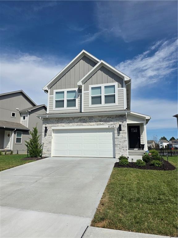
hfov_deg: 58.9
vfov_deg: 73.9
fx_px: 158
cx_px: 89
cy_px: 119
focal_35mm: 23
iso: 50
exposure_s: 1/7944
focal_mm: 6.3
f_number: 1.7
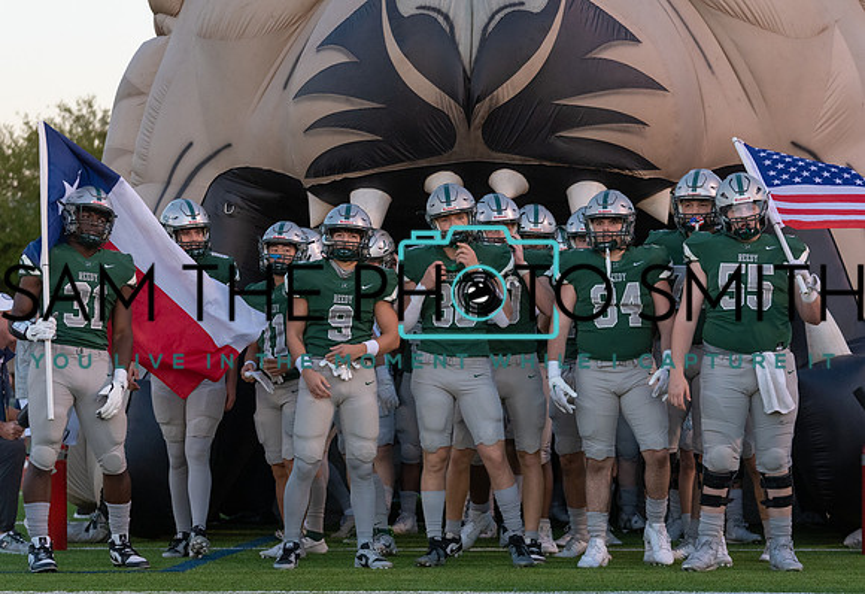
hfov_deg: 15.1
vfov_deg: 10.4
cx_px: 479
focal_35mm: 134
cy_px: 353
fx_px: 3258
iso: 2500
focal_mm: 109
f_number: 4
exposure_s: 1/1250
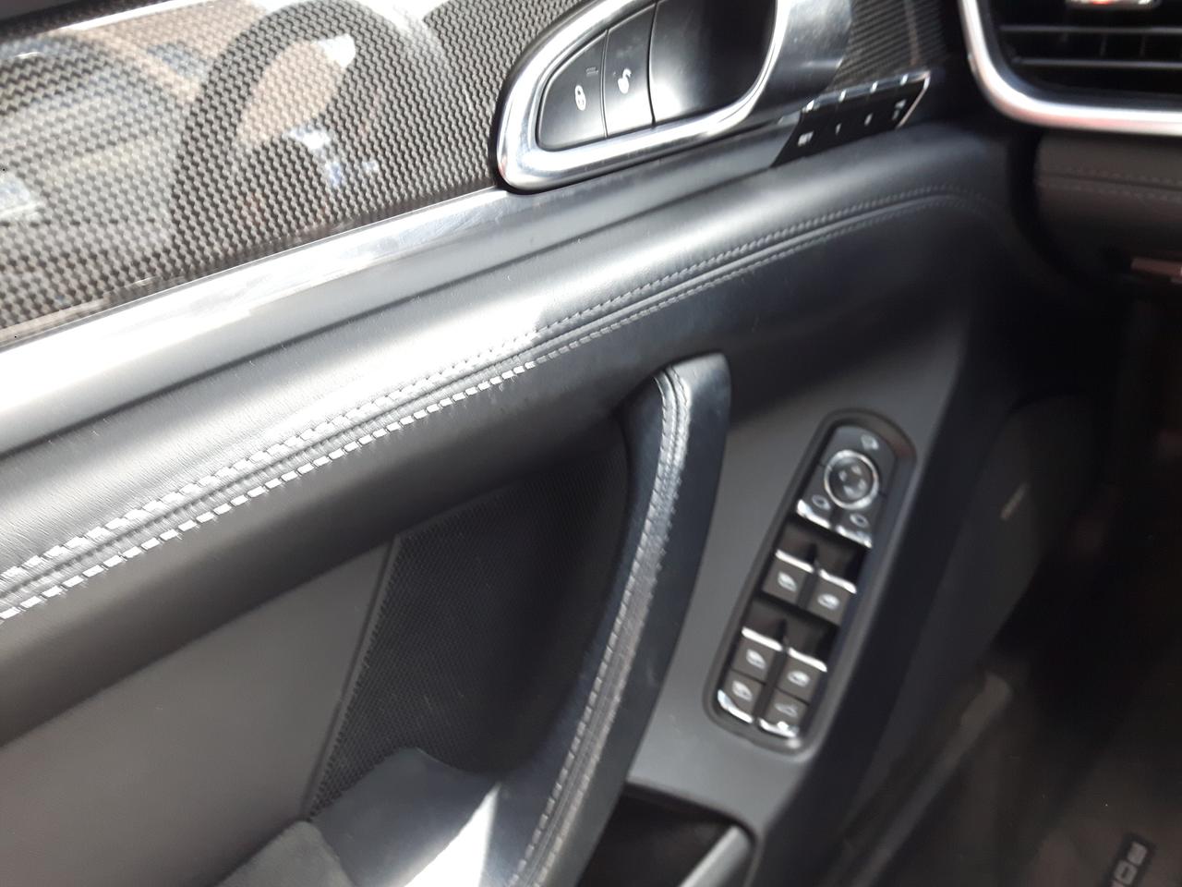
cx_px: 591
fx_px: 1059
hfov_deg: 58.4
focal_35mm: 31
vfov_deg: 45.4
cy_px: 444
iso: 100
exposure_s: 1/33
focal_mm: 3.7
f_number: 1.9
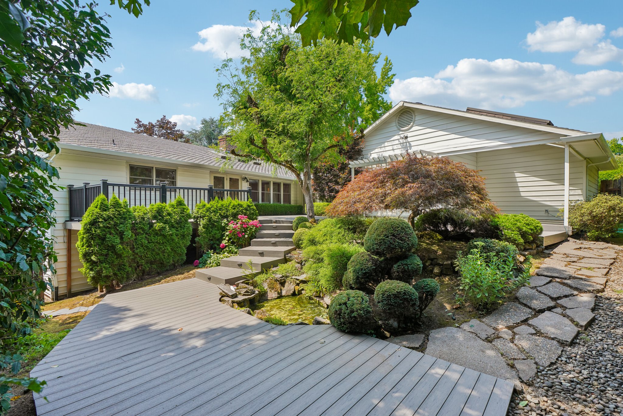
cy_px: 208
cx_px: 312
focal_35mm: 16
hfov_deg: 96.7
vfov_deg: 73.7
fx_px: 277
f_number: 8
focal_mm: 16
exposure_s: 1/320
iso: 400
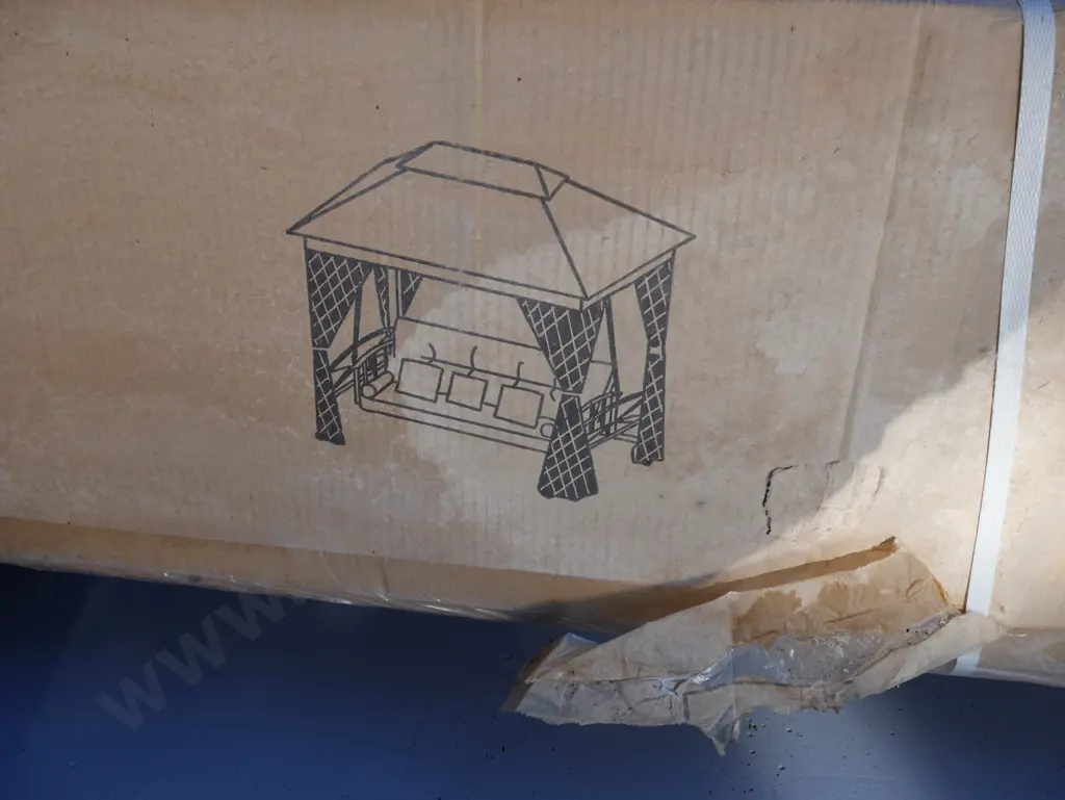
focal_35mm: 28
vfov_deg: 49.8
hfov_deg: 63.4
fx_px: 862
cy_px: 400
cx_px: 532
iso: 200
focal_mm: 14
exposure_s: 1/250
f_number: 5.6
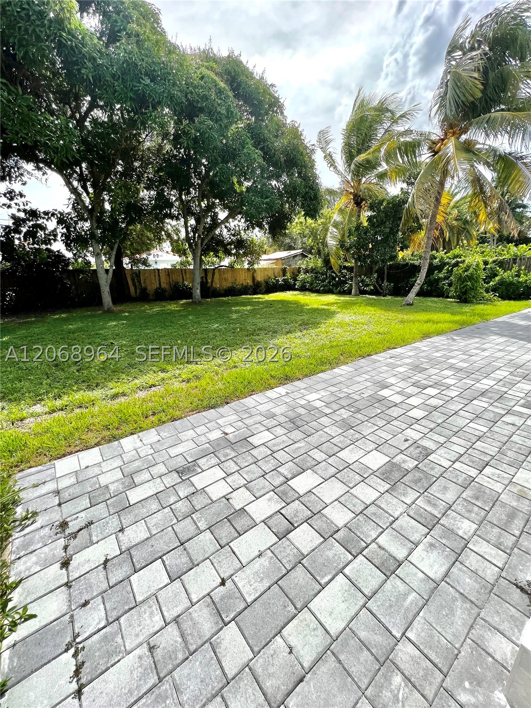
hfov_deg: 89.9
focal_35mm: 13
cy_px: 354
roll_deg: +1.7
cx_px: 266
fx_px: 266
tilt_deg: -17.0
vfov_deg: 106.2
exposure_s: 1/1292
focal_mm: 1.57
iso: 32
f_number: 1.8
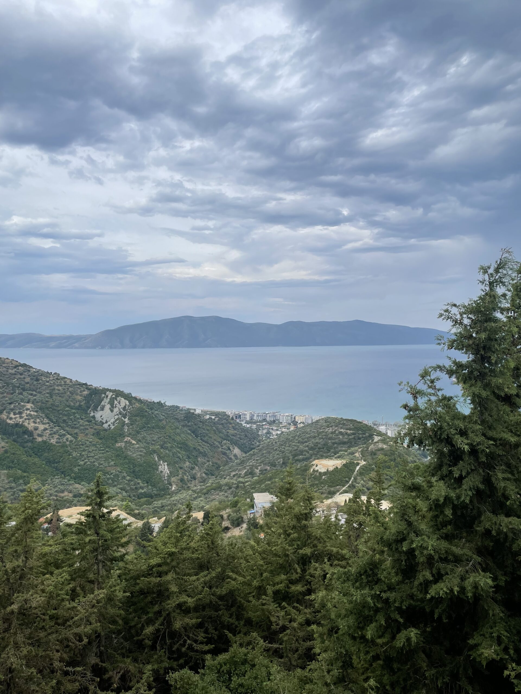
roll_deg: +0.5
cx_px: 260
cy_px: 347
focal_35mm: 26
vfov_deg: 67.3
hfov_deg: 53.1
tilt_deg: -0.4
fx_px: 522
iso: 32
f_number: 1.6
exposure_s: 1/2817
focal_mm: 4.2
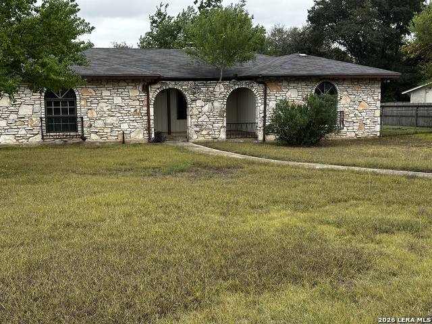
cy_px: 162
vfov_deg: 30.3
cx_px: 216
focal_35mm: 48
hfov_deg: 39.7
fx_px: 599
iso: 64
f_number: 1.78
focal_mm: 6.86
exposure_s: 1/1639
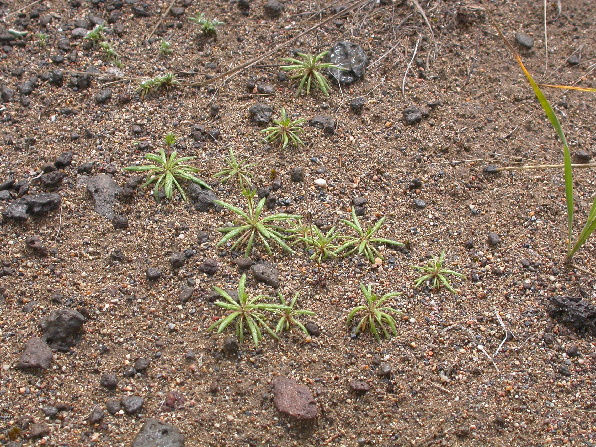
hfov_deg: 28.2
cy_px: 224
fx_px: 1188
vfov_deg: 21.3
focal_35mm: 69
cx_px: 298
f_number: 6.7
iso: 100
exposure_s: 1/144
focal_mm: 14.4
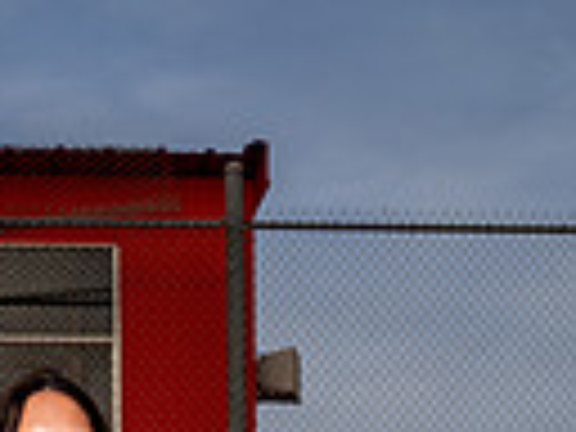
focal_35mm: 98
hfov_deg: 19.6
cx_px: 32
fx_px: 1631
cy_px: 976
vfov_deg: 12.4
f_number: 4
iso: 200
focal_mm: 29
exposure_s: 1/1600
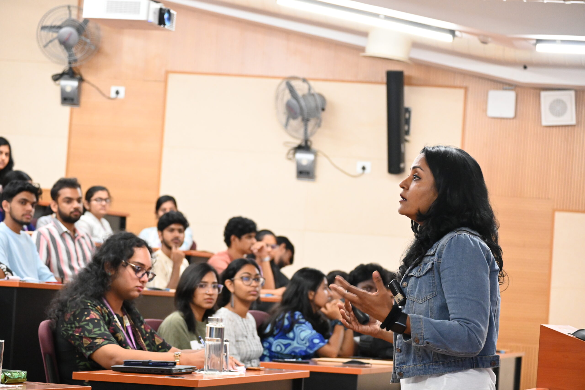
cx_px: 292
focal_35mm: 124
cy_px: 195
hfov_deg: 16.5
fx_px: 2023
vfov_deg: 11.0
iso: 3200
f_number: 5
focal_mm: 83
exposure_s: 1/80
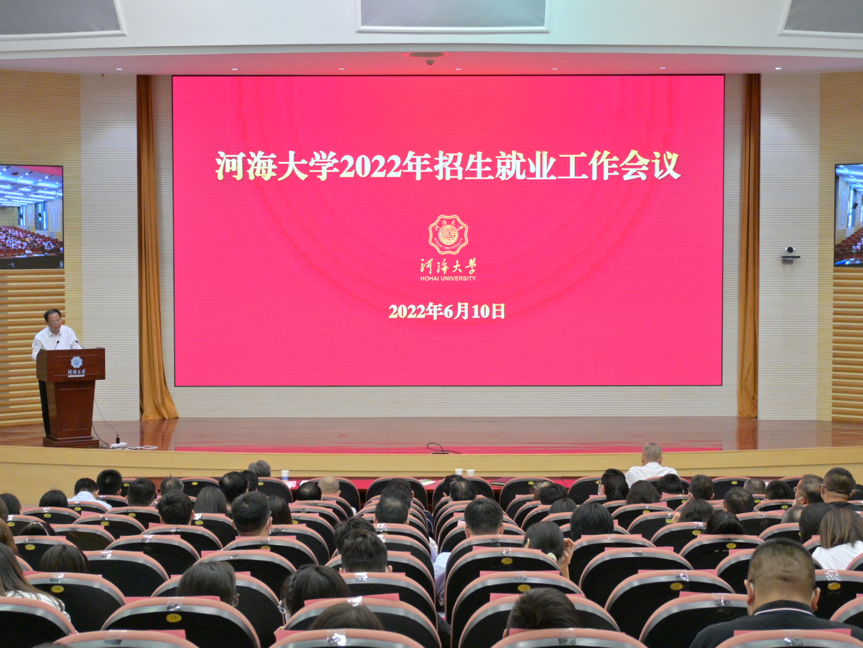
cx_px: 414
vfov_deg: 25.1
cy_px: 307
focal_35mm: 58
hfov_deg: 33.1
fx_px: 1454
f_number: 5
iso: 1600
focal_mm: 31.5
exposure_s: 1/200
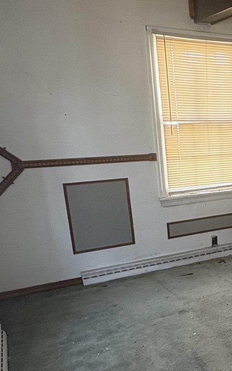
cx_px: 307
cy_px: 224
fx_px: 425
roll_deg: -1.0
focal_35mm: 42
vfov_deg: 46.9
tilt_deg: -14.8
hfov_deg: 25.9
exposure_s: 1/74
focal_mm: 2.22
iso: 250
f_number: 2.2
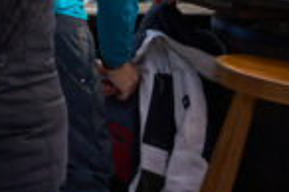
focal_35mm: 180
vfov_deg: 7.4
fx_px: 1444
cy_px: -143
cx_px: -465
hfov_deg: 9.7
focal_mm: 34.2
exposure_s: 1/1000
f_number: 7.1
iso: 640
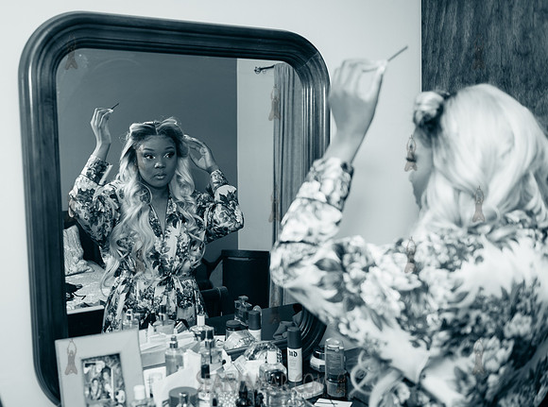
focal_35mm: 37
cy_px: 216
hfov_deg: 49.8
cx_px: 218
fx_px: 586
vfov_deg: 38.3
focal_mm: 32
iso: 500
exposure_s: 1/320
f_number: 3.2
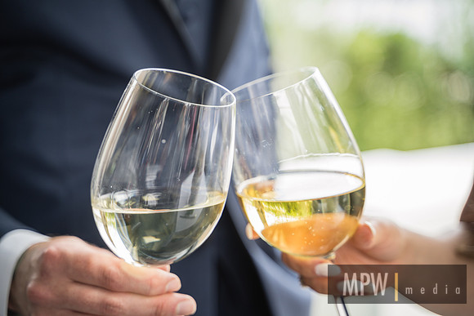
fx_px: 988
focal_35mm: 75
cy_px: 158
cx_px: 237
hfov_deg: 27.0
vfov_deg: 18.2
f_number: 2.8
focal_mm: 75
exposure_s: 1/80
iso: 160
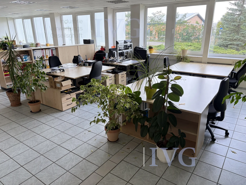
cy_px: 92
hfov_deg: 67.3
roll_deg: -0.3
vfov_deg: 53.1
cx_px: 123
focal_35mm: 26
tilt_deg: -18.7
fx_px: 185
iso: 100
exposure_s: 1/122
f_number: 1.6
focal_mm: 5.96
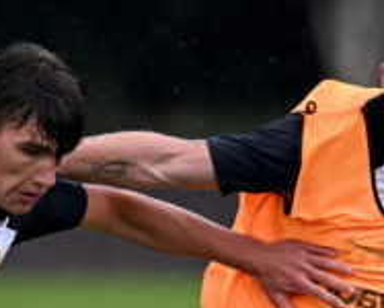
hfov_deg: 1.3
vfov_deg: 1.0
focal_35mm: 1502
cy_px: 431
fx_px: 17088
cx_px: -94
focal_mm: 400
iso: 640
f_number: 4
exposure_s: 1/1600
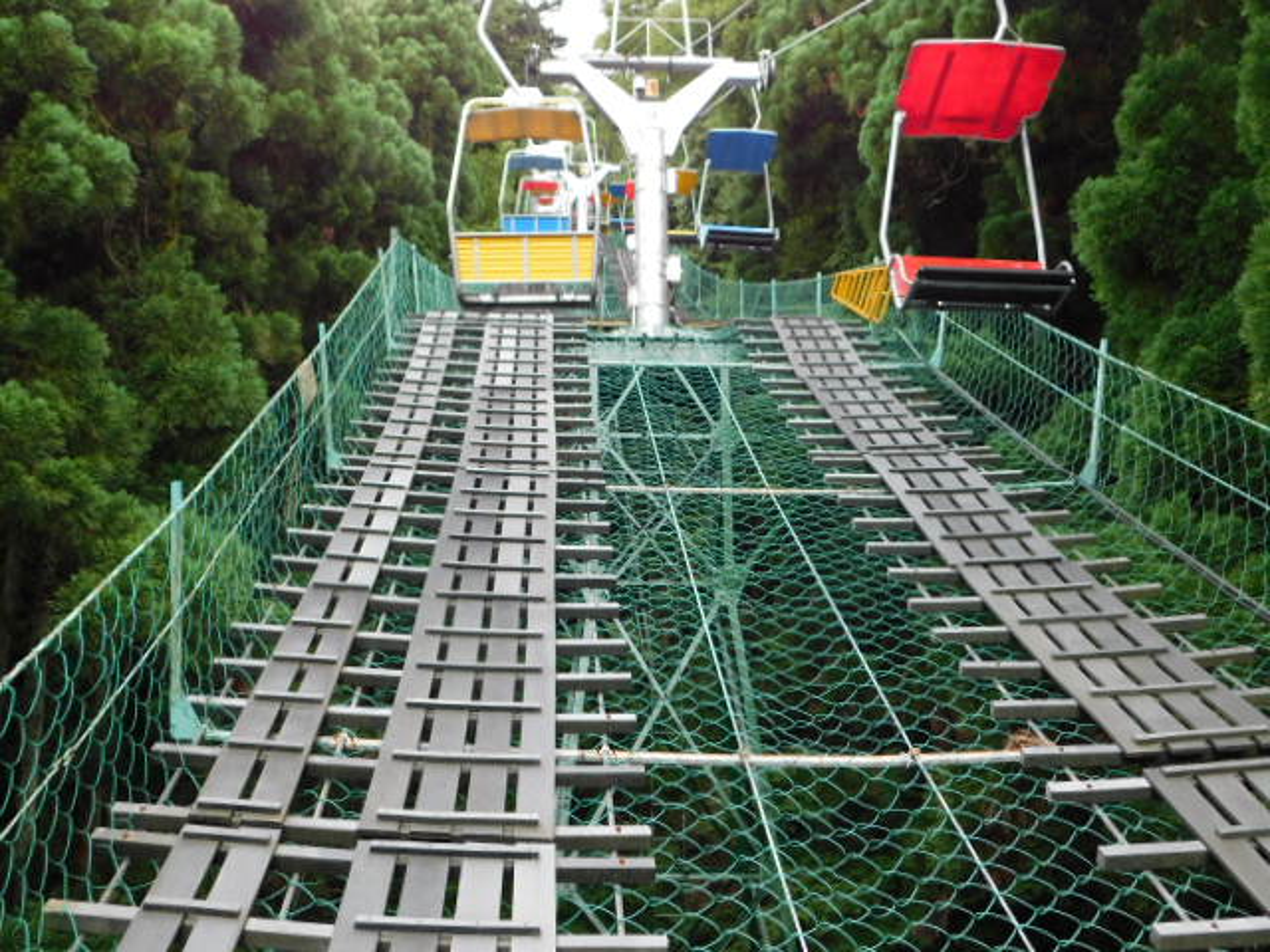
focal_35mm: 36
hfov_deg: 51.4
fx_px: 1321
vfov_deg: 39.7
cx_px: 635
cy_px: 476
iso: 125
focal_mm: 6.3
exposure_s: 1/160
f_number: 3.5
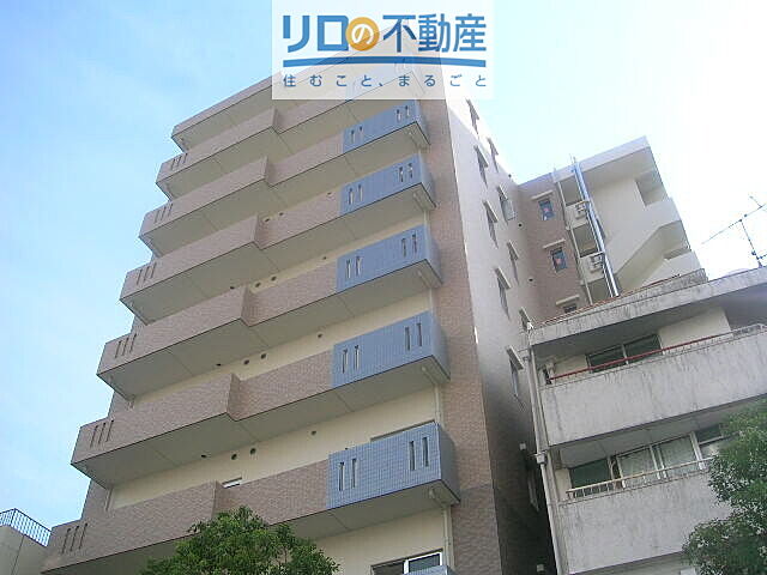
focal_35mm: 35
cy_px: 288
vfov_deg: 40.7
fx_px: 776
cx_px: 384
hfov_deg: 52.6
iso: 71
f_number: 4.8
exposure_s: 1/256
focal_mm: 5.4
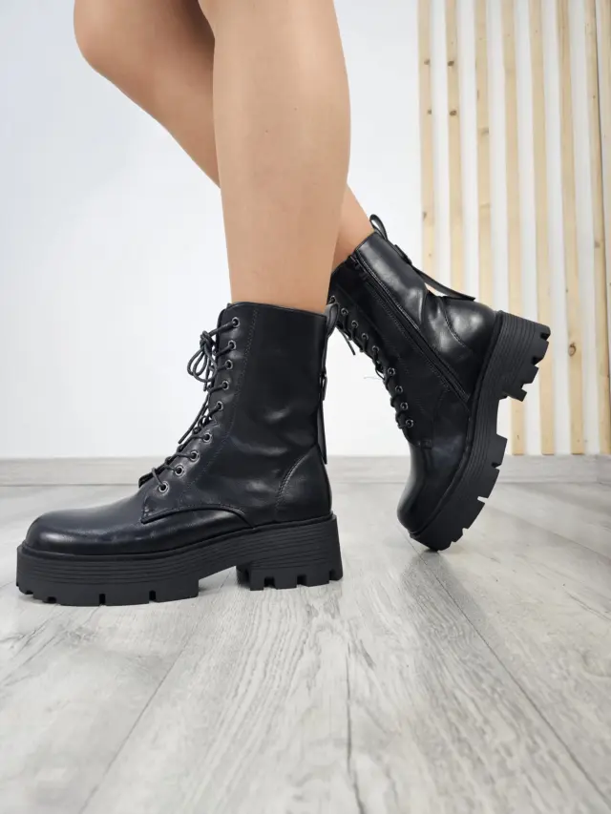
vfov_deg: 73.9
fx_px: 541
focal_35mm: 23
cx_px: 306
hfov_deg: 58.9
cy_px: 407
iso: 125
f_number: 1.7
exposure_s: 1/100
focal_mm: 6.3
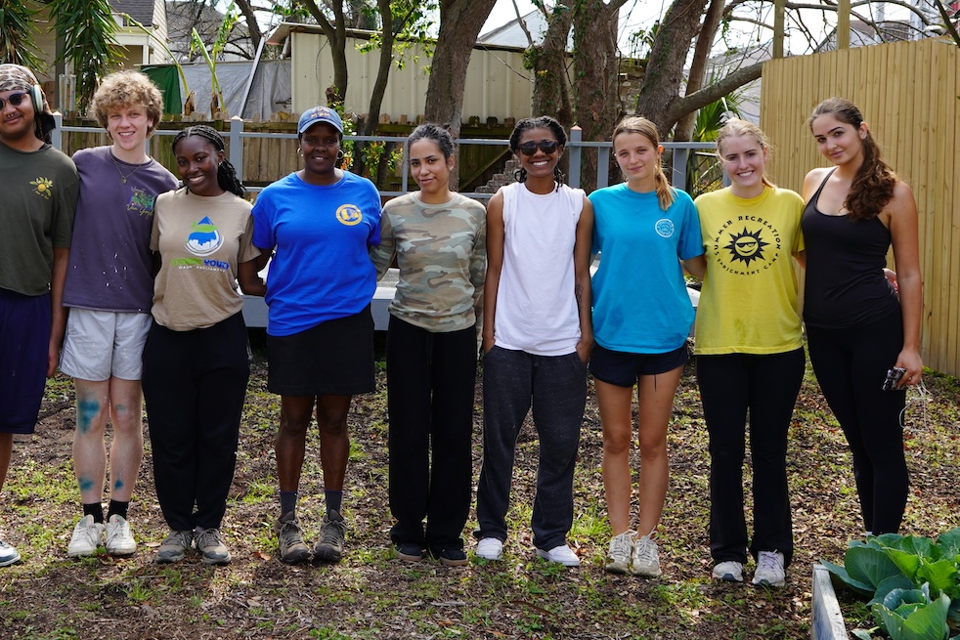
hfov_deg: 34.6
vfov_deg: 23.6
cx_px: 284
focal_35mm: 57
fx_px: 1520
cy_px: 184
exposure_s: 1/200
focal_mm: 28
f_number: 5
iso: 100
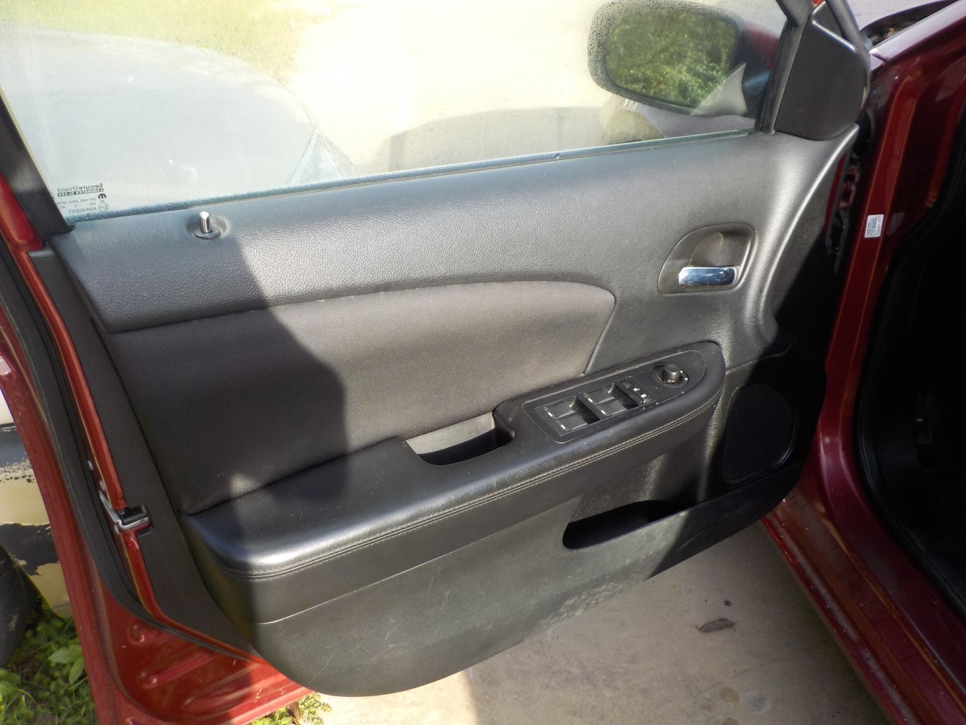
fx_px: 837
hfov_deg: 60.0
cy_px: 362
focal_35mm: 30
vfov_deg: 46.8
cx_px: 483
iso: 125
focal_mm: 4.1
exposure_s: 1/250
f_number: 3.3
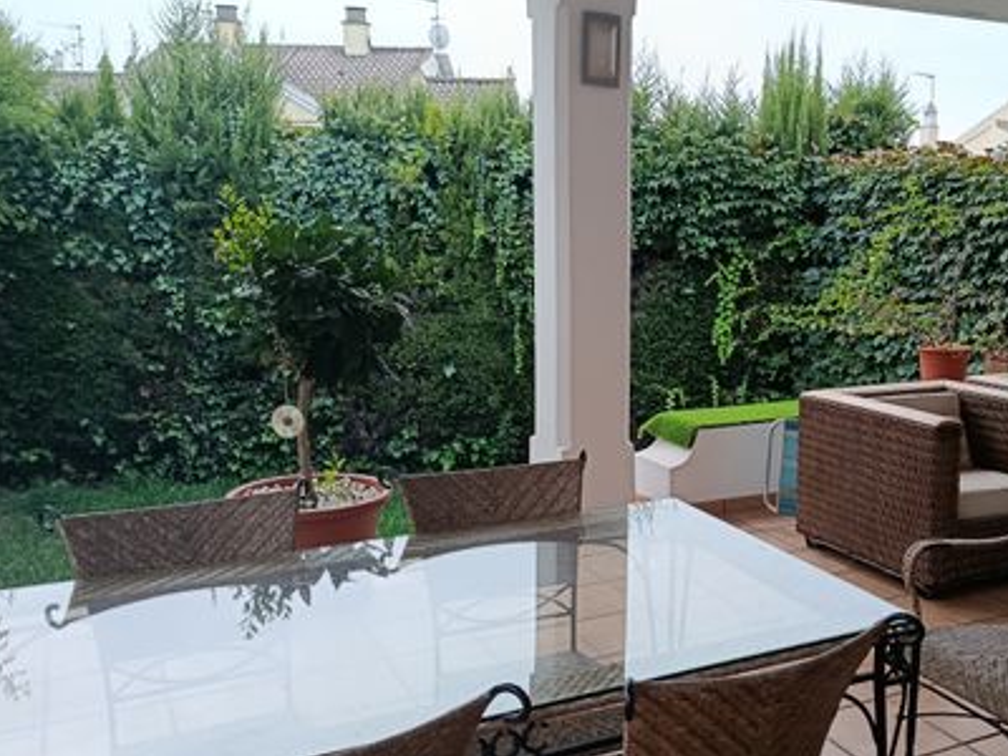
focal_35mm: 36
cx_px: 648
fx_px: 1048
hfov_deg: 50.7
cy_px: 401
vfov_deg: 39.6
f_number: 1.7
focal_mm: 5.24
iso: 282
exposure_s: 1/100
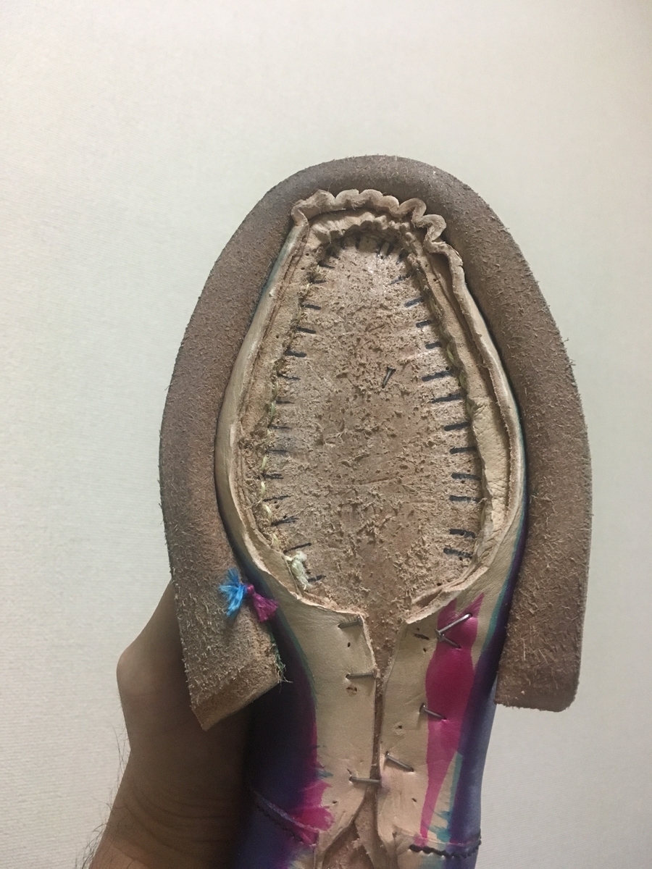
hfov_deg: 48.2
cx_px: 326
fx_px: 728
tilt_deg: +11.7
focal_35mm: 29
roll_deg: -2.6
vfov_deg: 61.7
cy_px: 434
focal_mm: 4.15
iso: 160
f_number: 2.2
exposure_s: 1/30
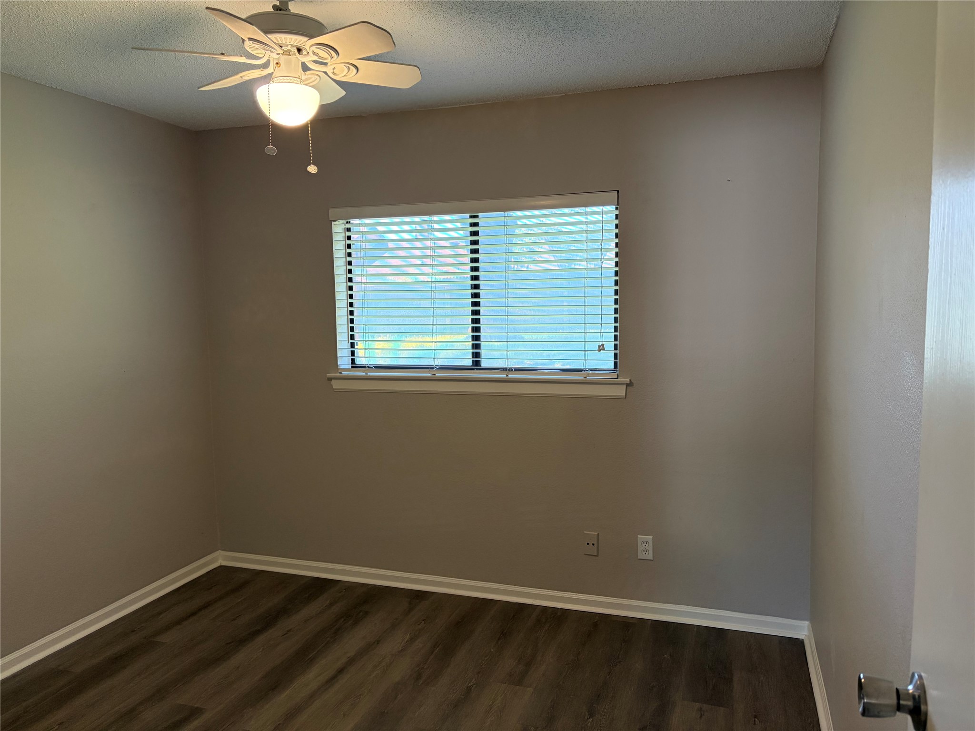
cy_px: 366
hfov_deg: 67.3
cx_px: 488
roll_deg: +1.5
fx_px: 732
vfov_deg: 53.1
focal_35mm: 26
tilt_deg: -5.3
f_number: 1.6
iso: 200
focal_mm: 5.96
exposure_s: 1/60
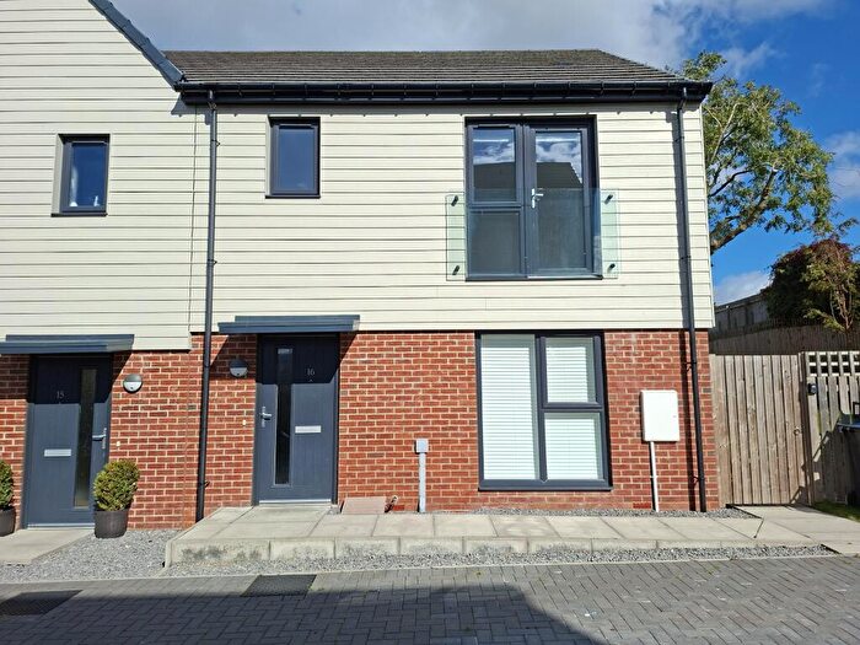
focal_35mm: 23
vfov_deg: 58.9
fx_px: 571
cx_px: 430
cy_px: 322
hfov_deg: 73.9
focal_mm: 5.54
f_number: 1.8
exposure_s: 1/2732
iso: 50
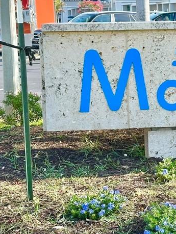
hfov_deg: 13.2
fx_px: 724
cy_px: 87
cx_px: 250
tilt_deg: -4.2
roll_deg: +0.9
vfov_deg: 18.3
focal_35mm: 107
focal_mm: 6.86
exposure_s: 1/1497
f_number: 1.78
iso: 64
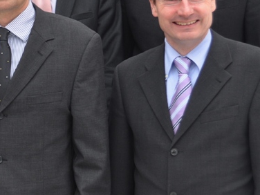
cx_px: -49
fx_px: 826
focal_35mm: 110
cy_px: 74
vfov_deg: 13.4
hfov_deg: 17.1
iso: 200
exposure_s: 1/160
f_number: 5.6
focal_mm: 28
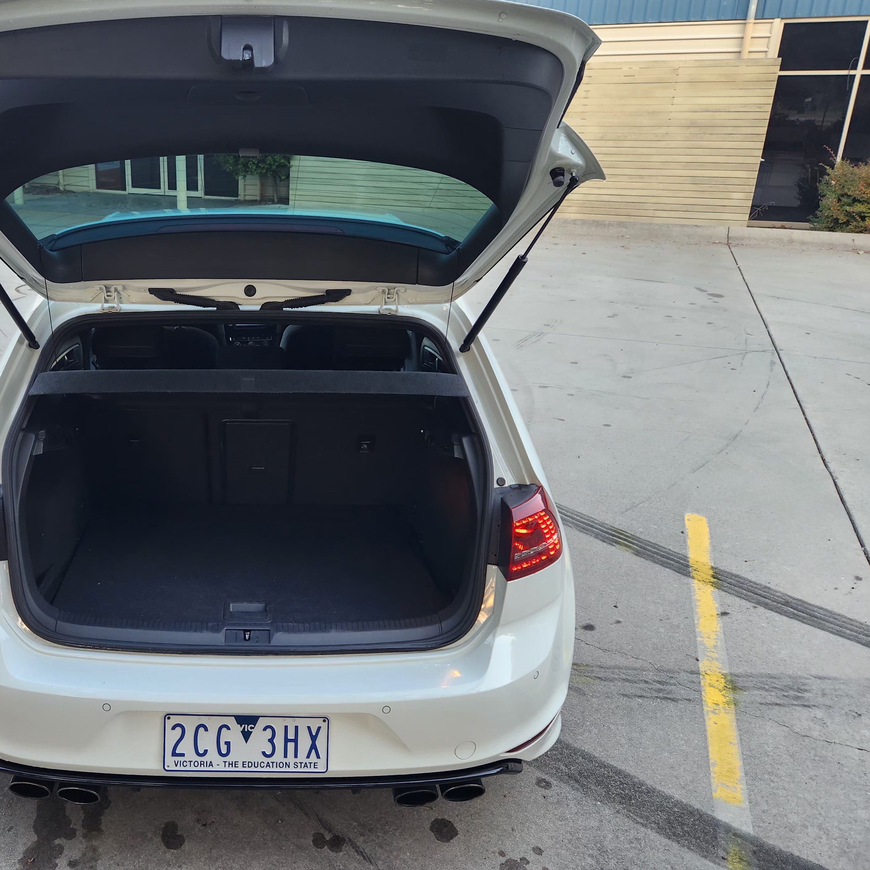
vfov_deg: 55.6
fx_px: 825
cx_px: 252
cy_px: 413
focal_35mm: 29
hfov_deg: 53.8
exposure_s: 1/180
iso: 125
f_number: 1.8
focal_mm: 5.4
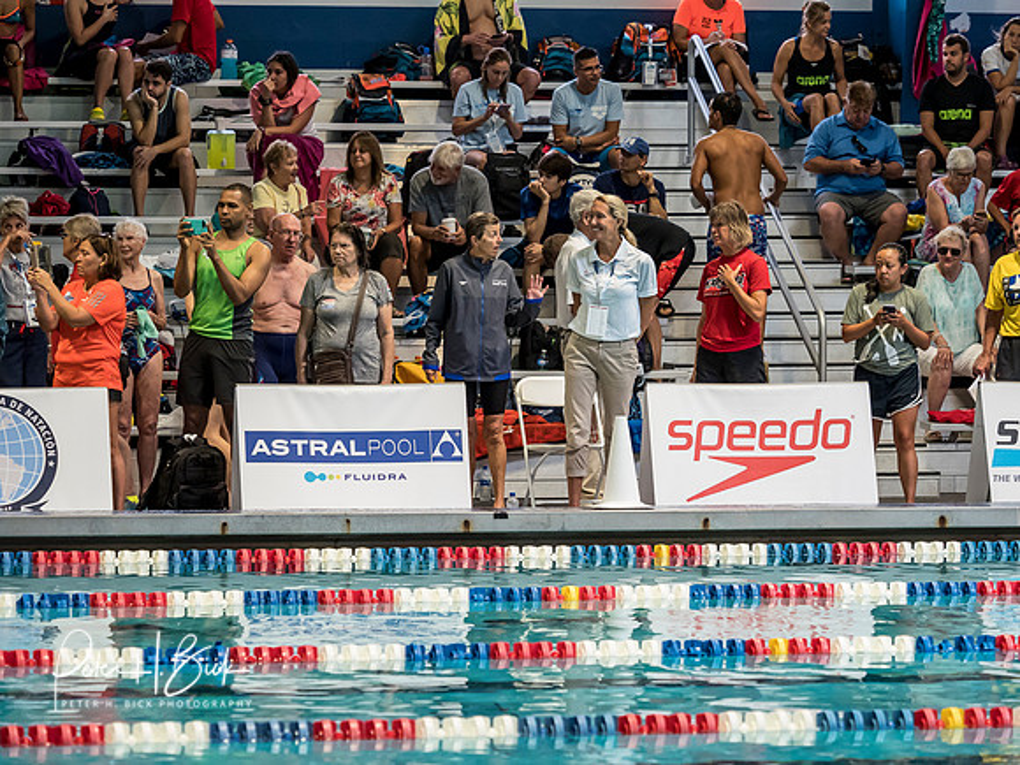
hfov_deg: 12.0
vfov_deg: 9.1
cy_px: 382
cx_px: 510
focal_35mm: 164
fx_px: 4832
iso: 3200
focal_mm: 82
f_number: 2.8
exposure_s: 1/400
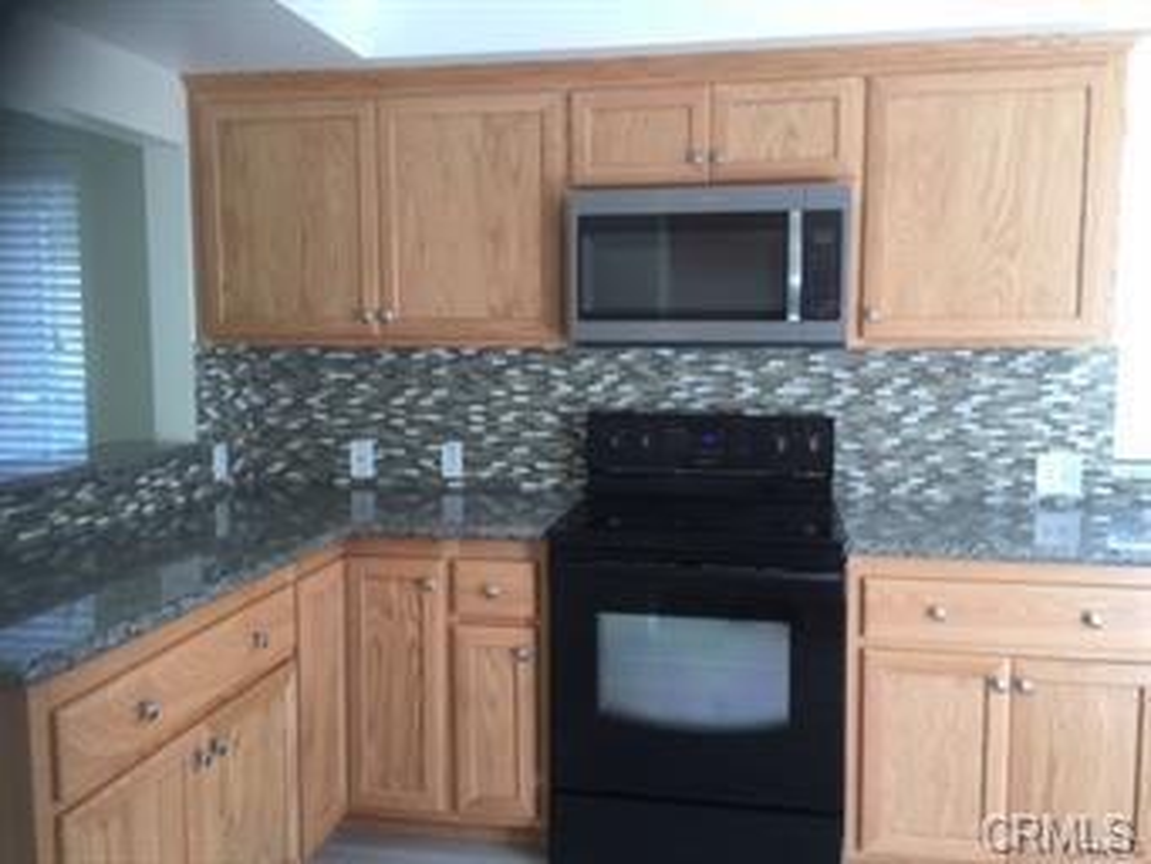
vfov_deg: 48.3
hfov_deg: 61.6
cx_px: 576
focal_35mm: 29
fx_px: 965
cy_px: 432
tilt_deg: -2.7
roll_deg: -1.9
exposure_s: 1/30
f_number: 2.2
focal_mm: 4.15
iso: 32
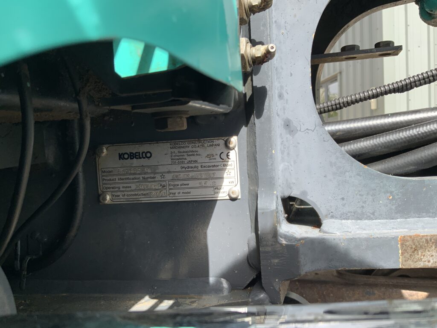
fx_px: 366
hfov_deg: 61.7
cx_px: 218
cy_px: 164
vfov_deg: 48.2
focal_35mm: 29
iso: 16
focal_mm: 3
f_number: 1.8
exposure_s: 1/491
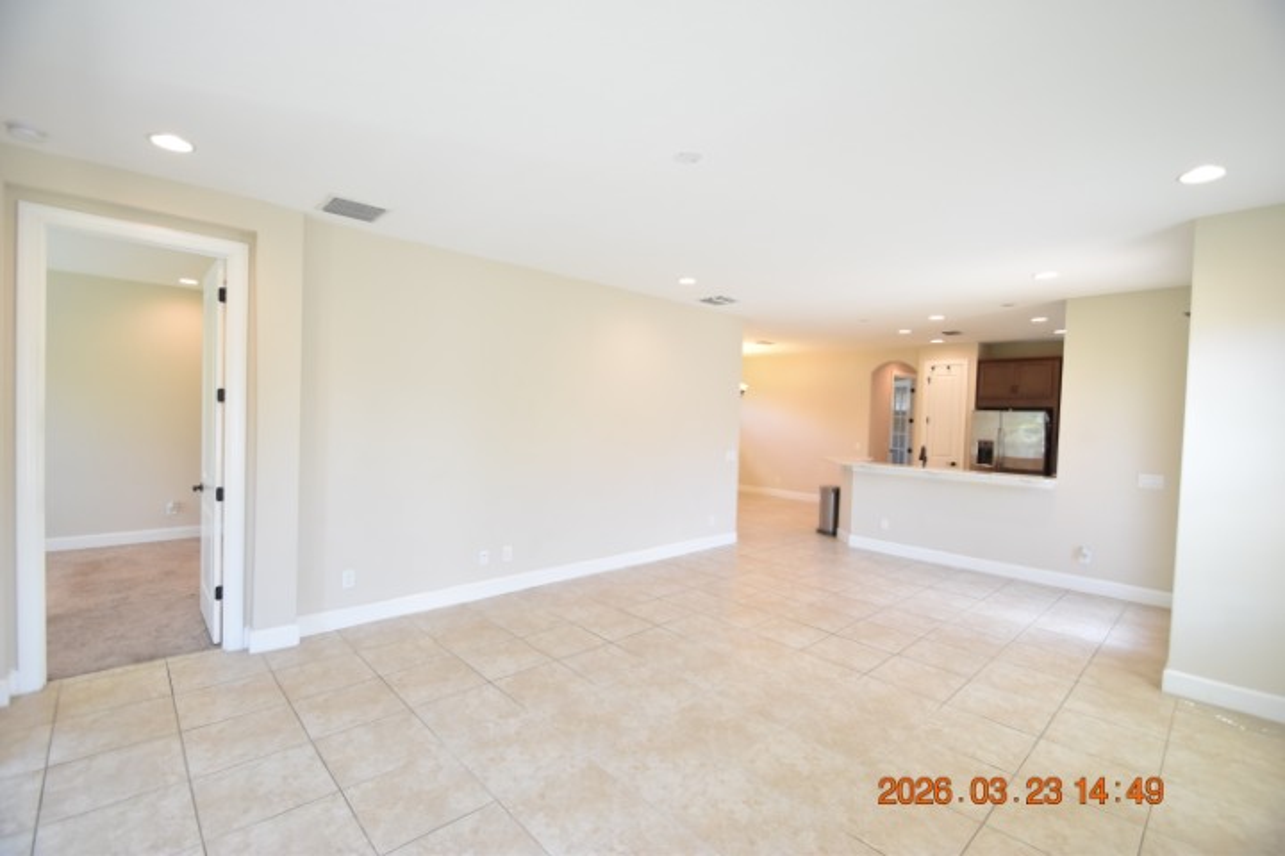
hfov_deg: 100.4
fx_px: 535
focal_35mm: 15
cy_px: 428
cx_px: 642
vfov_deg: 77.3
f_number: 3.5
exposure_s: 1/125
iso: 800
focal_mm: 10
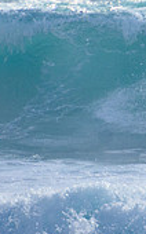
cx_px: 302
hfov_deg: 0.6
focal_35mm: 2091
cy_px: 79
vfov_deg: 1.0
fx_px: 13335
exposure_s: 1/2000
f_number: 5.6
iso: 320
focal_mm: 400
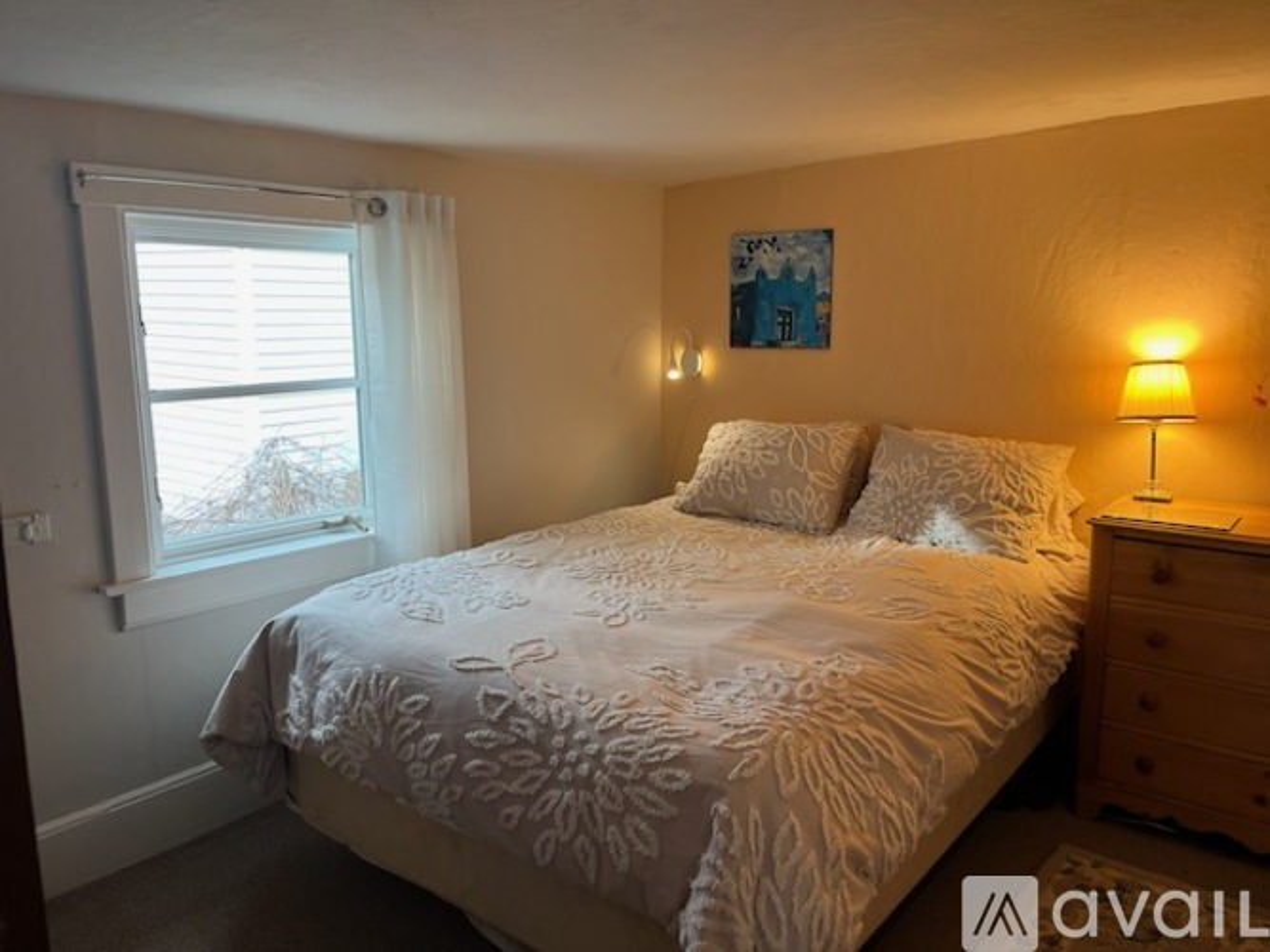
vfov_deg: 53.0
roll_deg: -1.6
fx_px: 954
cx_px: 635
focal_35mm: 26
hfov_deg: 67.3
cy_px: 476
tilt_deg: -11.0
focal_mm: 5.1
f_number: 1.6
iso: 100
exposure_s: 1/120
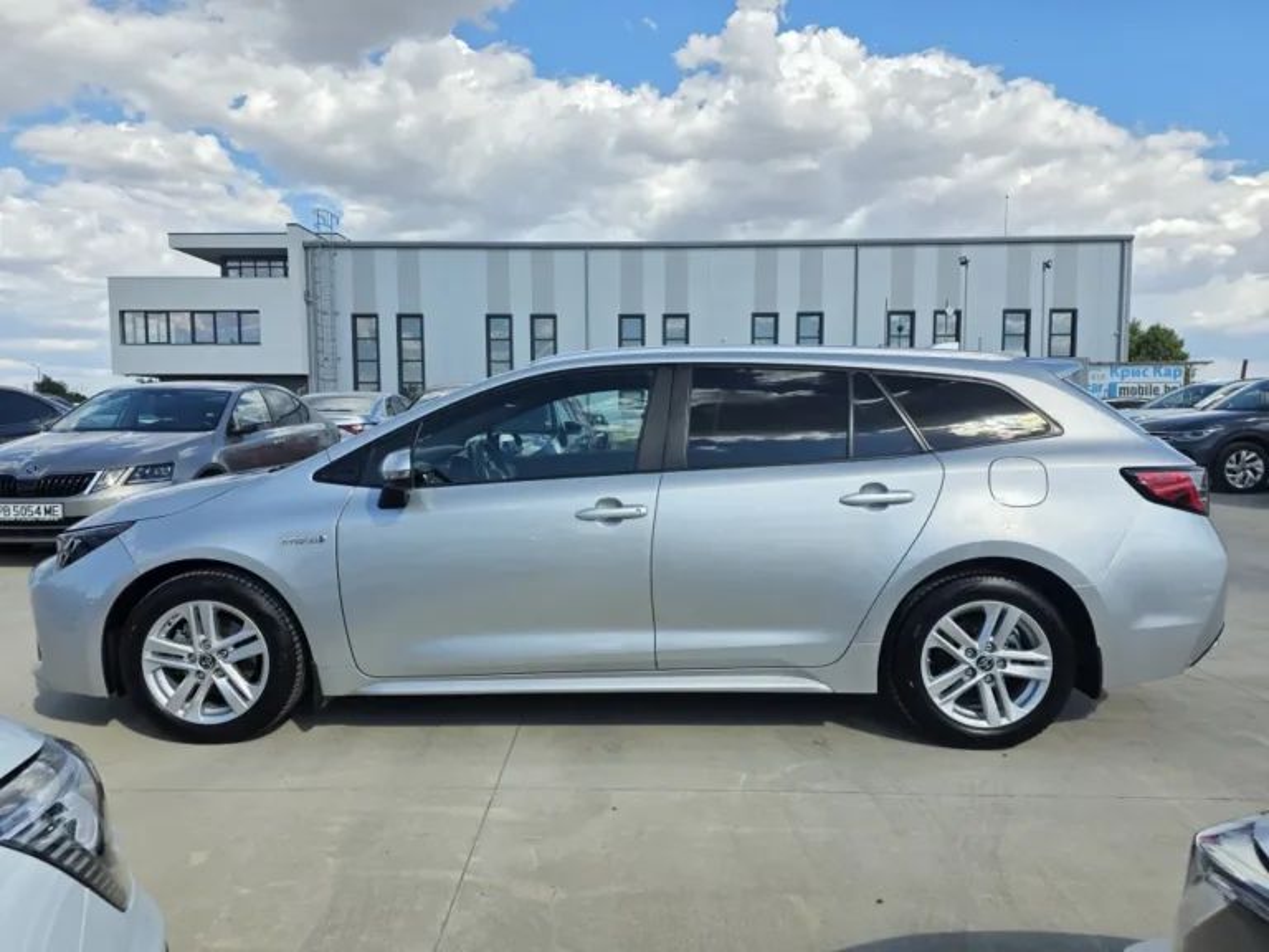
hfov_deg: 73.9
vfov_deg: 58.9
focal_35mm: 23
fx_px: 843
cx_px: 634
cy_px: 476
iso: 80
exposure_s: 1/4889
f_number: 1.7
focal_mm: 6.25
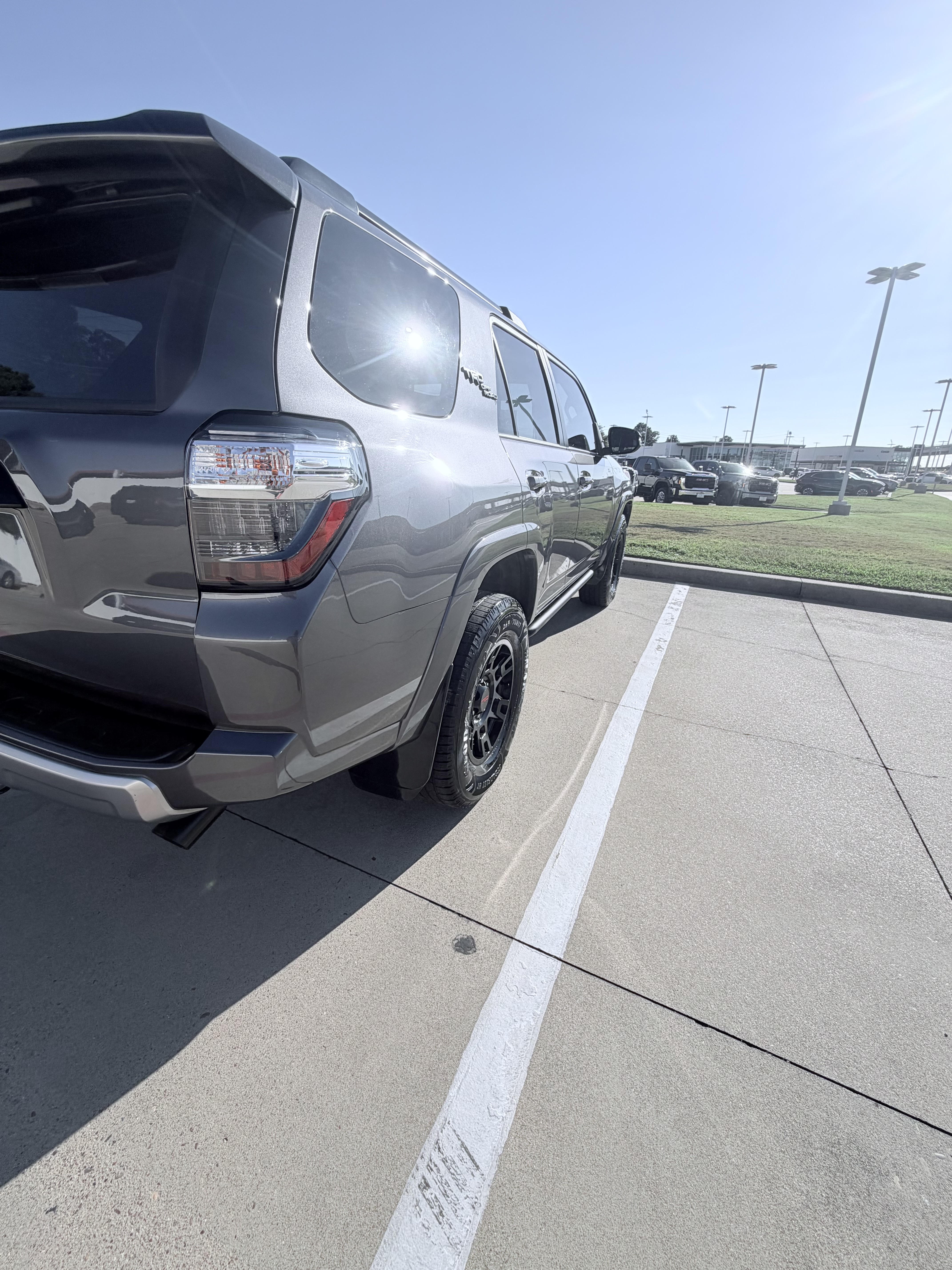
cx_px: 476
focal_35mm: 14
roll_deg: -1.3
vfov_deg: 102.1
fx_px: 513
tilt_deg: -17.3
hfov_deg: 85.7
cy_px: 635
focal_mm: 2.22
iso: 20
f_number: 2.2
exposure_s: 1/1017
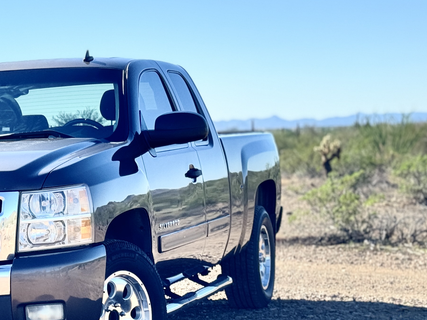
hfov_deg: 17.9
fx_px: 1320
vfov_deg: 13.8
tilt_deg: -3.9
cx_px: -11
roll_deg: +0.6
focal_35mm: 107
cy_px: 210
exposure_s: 1/2110
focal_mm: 6.76
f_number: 1.78
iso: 64
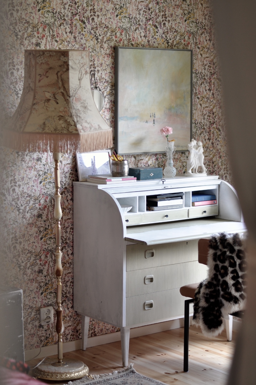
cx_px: 128
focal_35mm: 75
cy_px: 192
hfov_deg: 18.1
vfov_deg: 27.0
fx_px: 802
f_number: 2
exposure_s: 1/100
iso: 250
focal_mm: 50
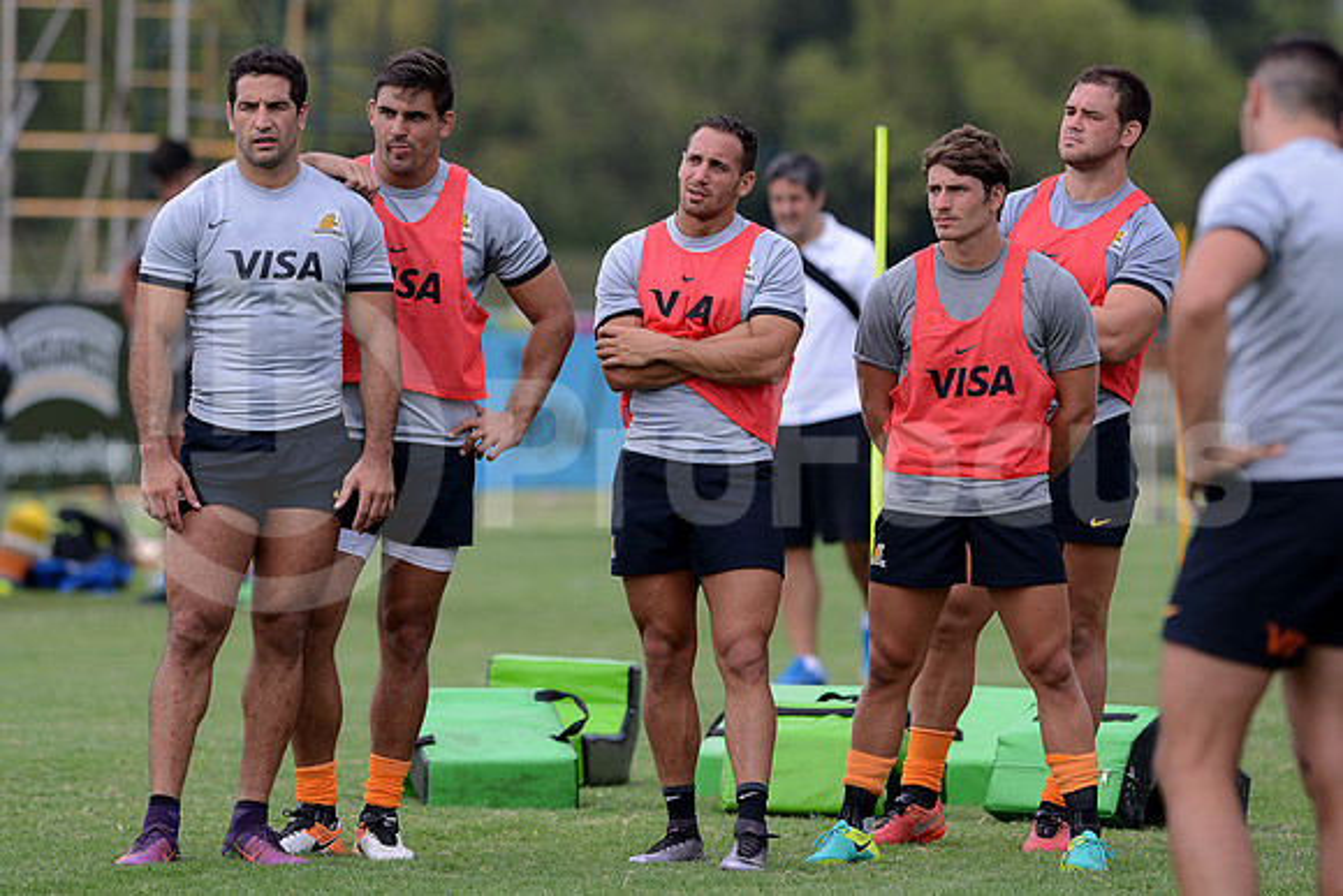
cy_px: 448
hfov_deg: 6.9
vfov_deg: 4.6
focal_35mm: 300
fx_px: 11194
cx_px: 672
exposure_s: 1/800
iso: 200
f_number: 4
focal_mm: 300
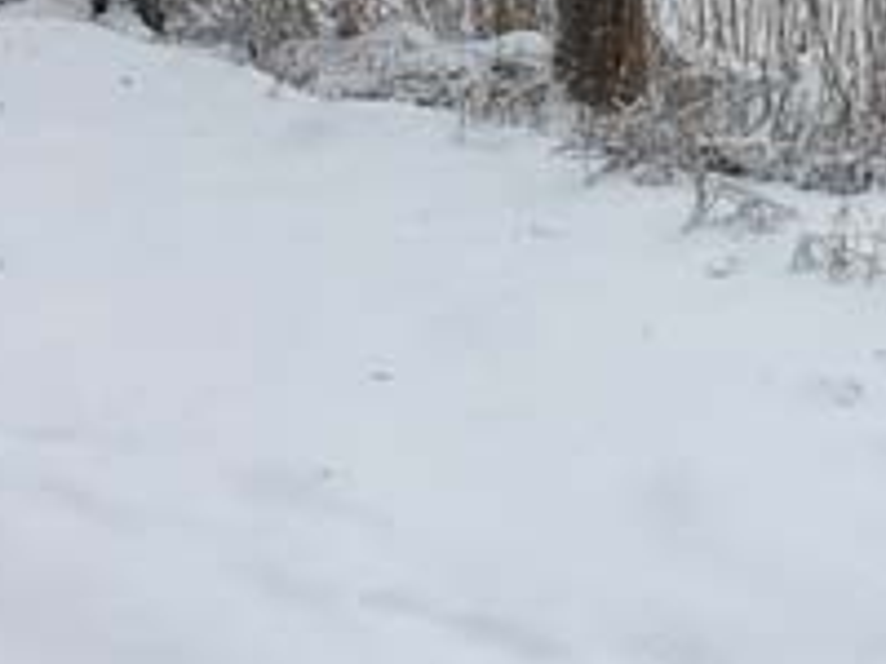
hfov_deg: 13.3
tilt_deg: -1.3
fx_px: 3711
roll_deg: +2.4
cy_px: -257
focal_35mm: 145
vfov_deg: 10.0
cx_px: 1050
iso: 25
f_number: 2.2
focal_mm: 4.15
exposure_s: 1/916
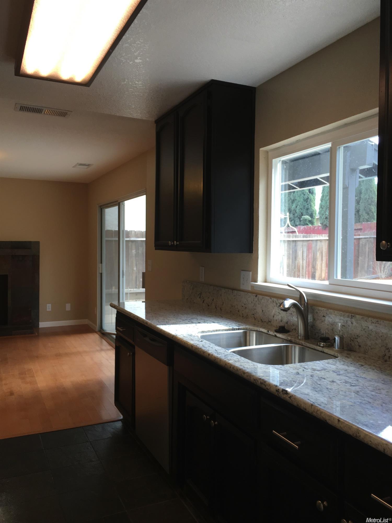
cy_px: 262
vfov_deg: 61.7
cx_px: 196
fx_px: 438
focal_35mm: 29
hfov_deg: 48.2
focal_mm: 4.15
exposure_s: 1/60
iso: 25
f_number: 2.2
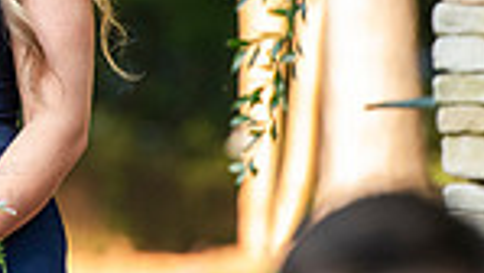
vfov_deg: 1.5
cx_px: -234
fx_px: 10504
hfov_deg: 2.6
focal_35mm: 818
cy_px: -109
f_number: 3.5
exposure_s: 1/400
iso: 800
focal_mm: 200
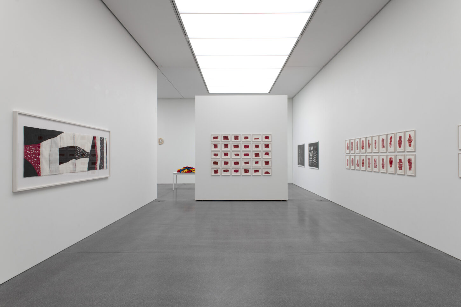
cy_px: 154
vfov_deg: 53.1
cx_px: 230
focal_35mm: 24
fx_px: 307
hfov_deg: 73.7
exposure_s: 1/2.5
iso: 100
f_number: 8
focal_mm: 24
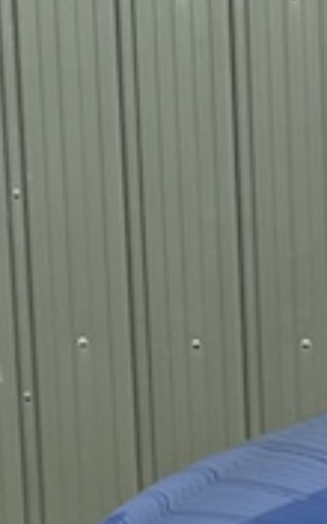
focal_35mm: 157
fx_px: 2239
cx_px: 847
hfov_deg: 7.6
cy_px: 688
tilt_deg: -11.5
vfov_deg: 12.9
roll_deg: -0.5
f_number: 1.5
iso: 50
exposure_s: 1/5076
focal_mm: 5.7
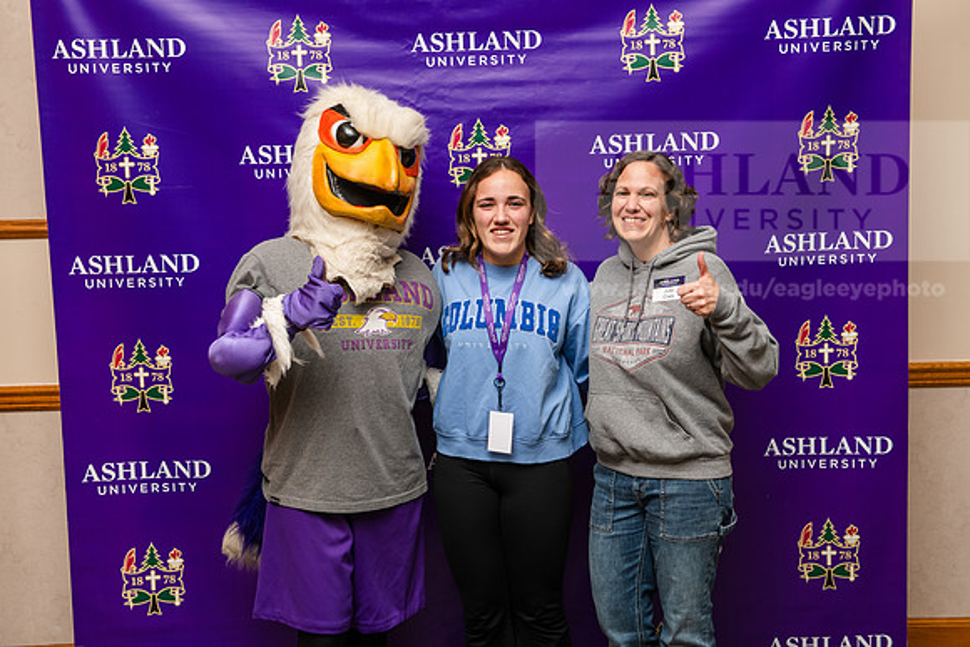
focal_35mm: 55
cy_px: 324
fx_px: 1482
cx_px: 485
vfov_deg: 24.6
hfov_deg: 36.2
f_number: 5.6
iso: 800
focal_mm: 55
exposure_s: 1/200
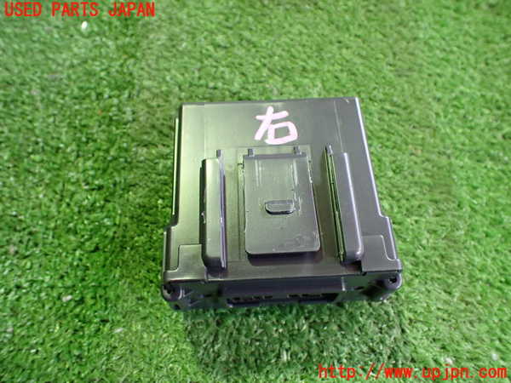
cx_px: 256
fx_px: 443
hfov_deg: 60.0
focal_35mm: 30
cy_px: 192
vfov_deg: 46.8
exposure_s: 1/40
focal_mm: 5.4
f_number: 2.3
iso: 800
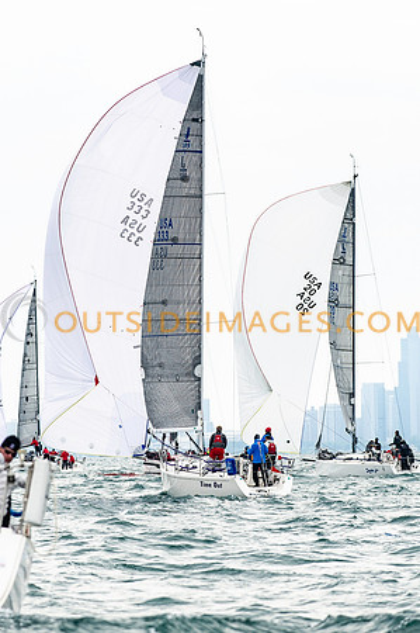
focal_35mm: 292
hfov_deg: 4.7
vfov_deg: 7.1
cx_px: 179
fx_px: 5127
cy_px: 243
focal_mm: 155
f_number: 4
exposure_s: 1/2500
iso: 250
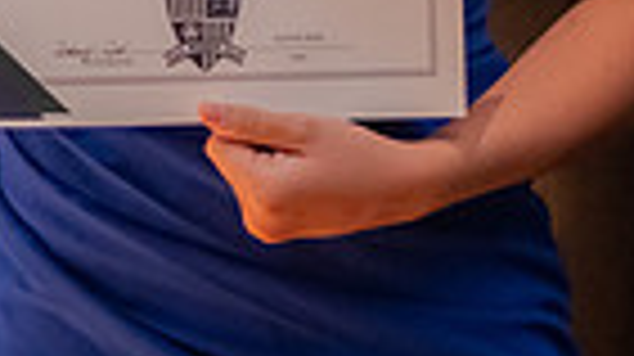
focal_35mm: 247
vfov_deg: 4.9
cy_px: -122
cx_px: 243
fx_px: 4148
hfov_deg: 8.7
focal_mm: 50
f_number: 1.8
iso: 2000
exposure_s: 1/250
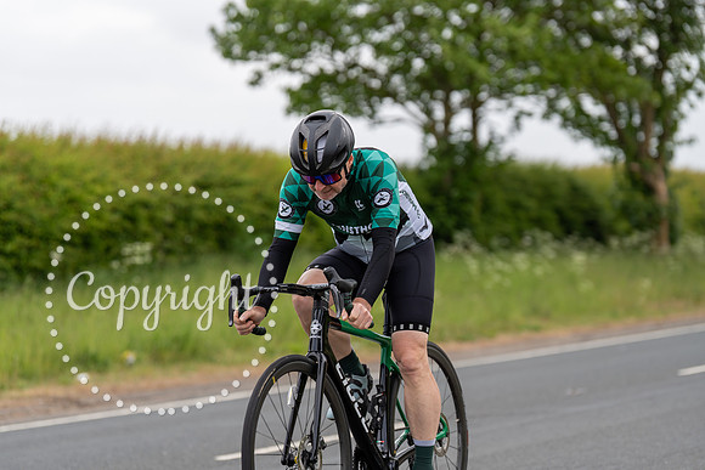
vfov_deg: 11.9
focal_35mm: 115
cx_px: 352
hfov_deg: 17.8
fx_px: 2253
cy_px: 235
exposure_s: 1/1250
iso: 200
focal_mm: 115
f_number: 3.2
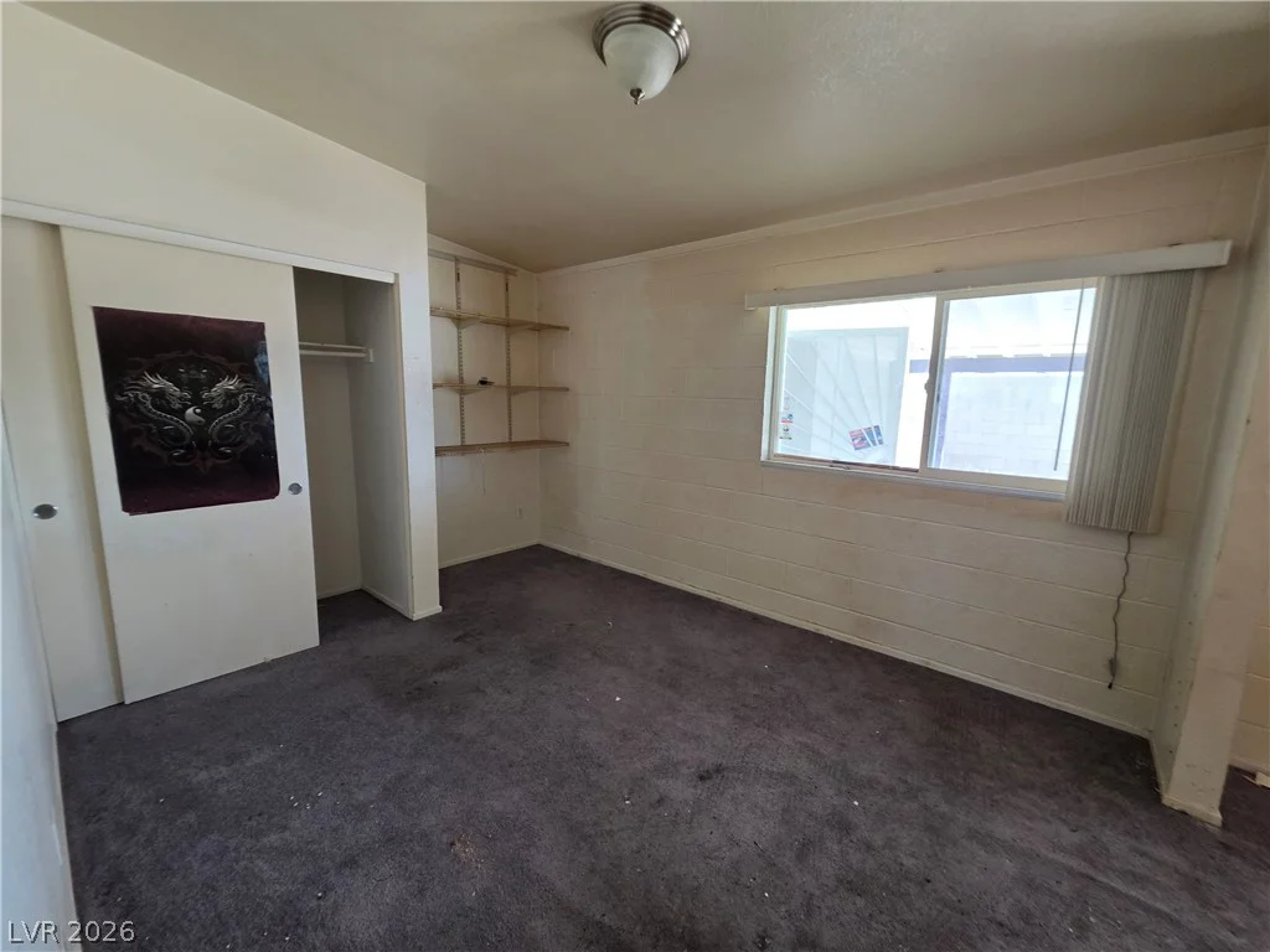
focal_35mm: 13
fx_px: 477
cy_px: 476
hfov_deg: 106.2
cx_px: 635
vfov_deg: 89.9
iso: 320
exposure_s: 1/100
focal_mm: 2.2
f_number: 1.9
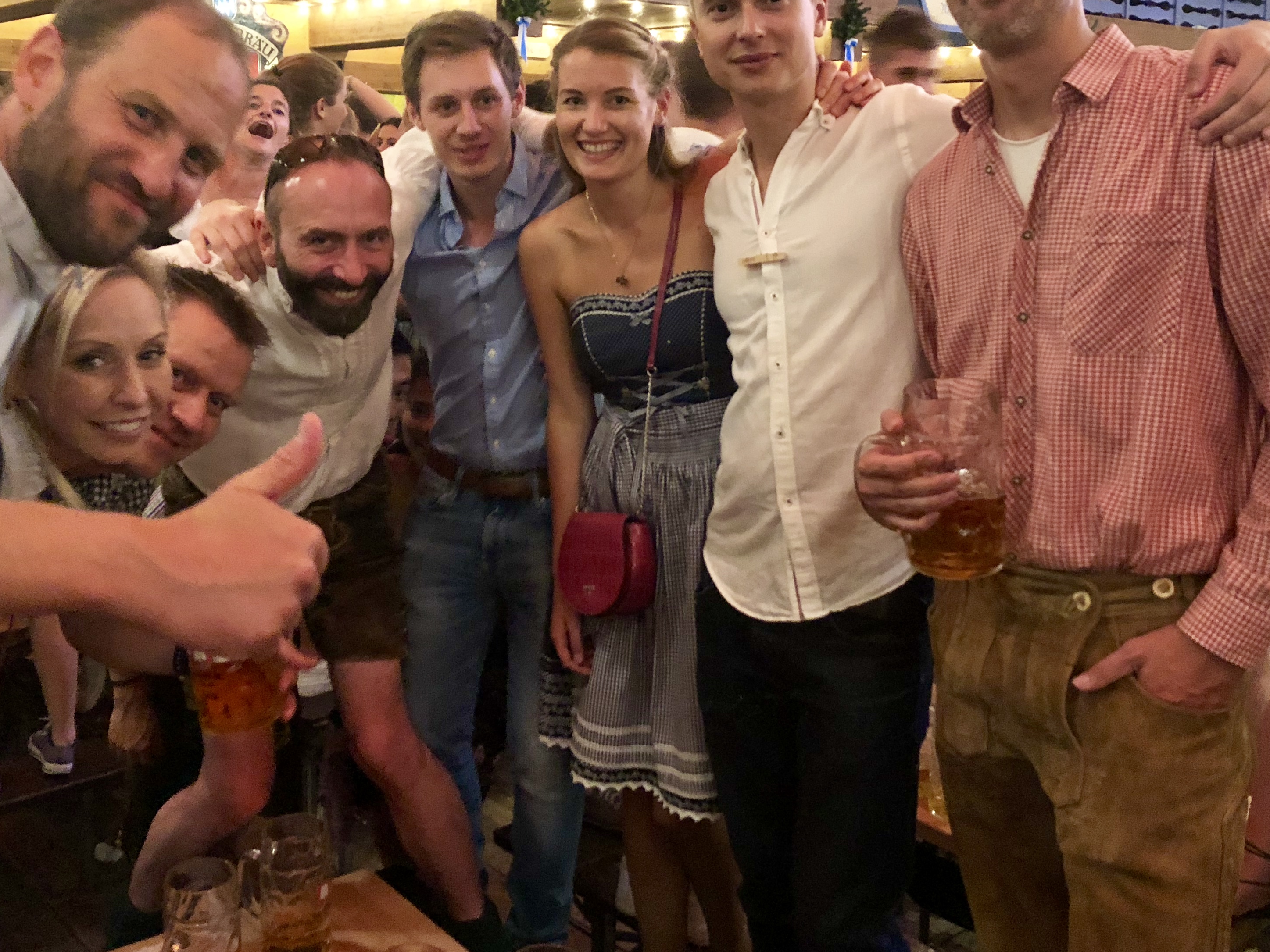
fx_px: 1431
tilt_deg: -6.5
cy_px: 329
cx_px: 596
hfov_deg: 47.8
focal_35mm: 39
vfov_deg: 36.5
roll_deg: +0.2
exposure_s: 1/20
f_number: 1.8
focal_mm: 3.99
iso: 640
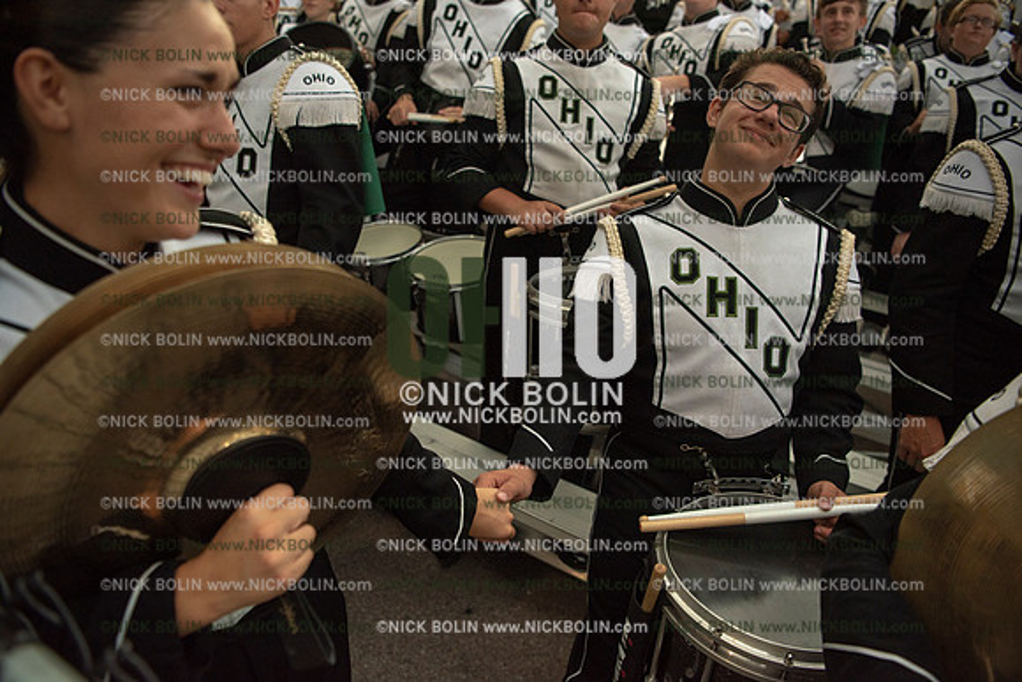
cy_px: 341
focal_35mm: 24
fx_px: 681
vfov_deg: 53.2
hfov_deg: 73.7
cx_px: 511
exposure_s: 1/4000
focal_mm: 24
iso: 800
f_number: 3.2
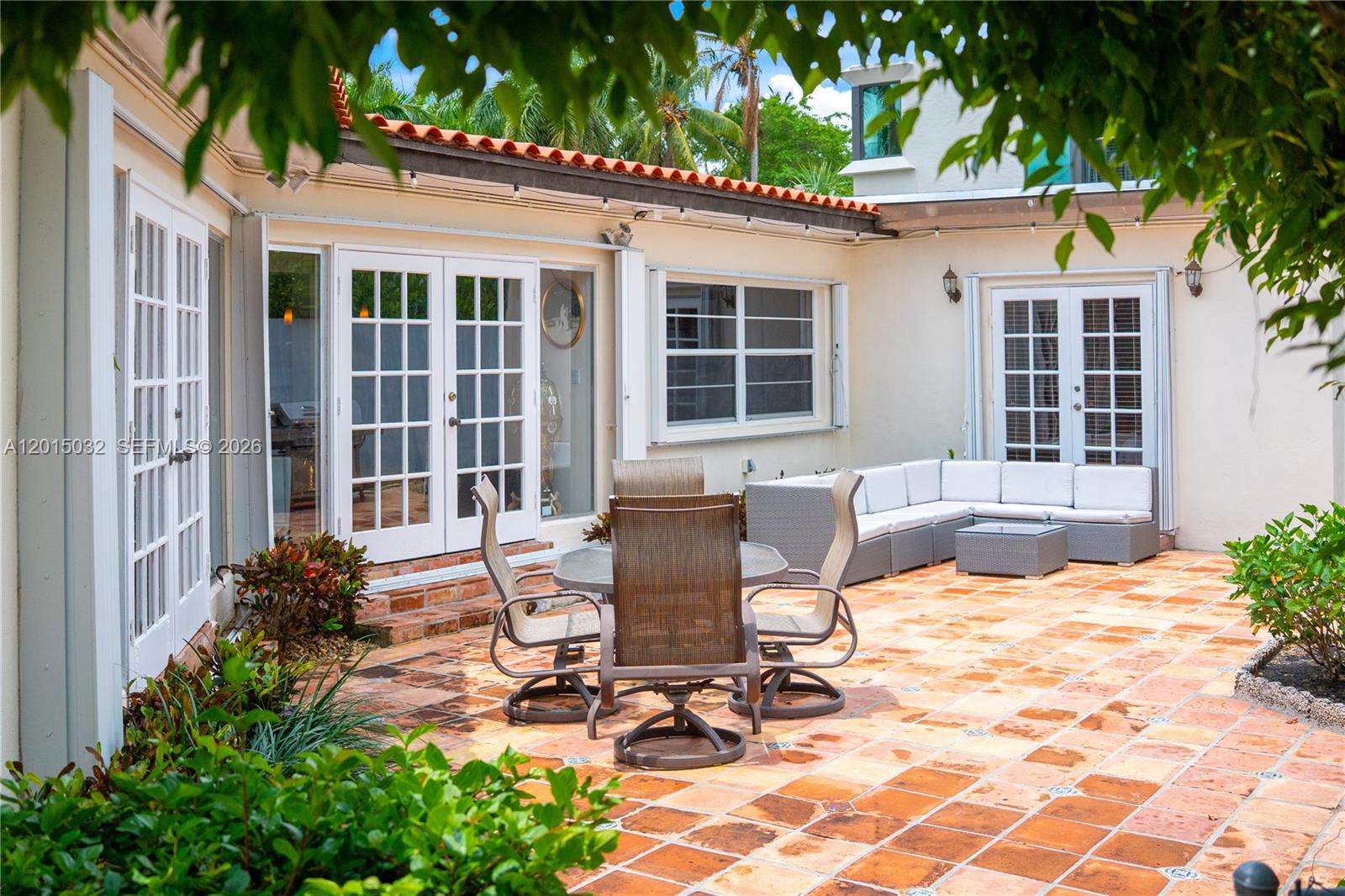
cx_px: 672
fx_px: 1345
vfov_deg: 36.9
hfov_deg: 53.1
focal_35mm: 36
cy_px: 448
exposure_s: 1/8000
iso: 320
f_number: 2.8
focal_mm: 24
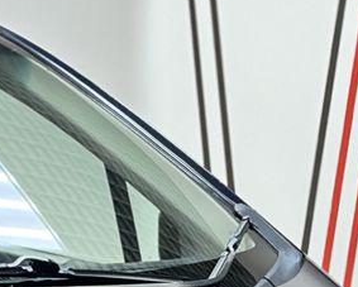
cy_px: 502
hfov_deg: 8.0
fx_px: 2524
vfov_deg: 6.4
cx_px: -171
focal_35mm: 238
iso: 200
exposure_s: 1/100
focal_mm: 6.86
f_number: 1.78
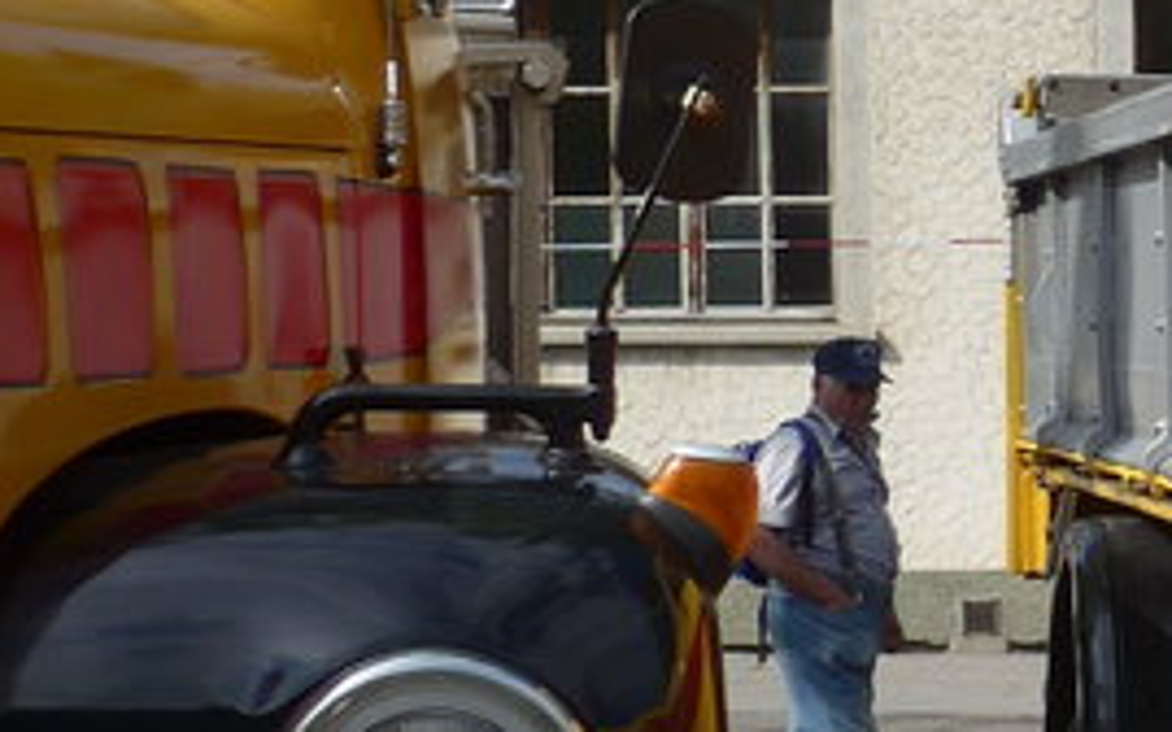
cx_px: 2536
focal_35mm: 161
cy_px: 588
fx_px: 5141
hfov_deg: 11.4
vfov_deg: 8.1
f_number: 2.8
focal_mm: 7
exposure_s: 1/1600
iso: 80
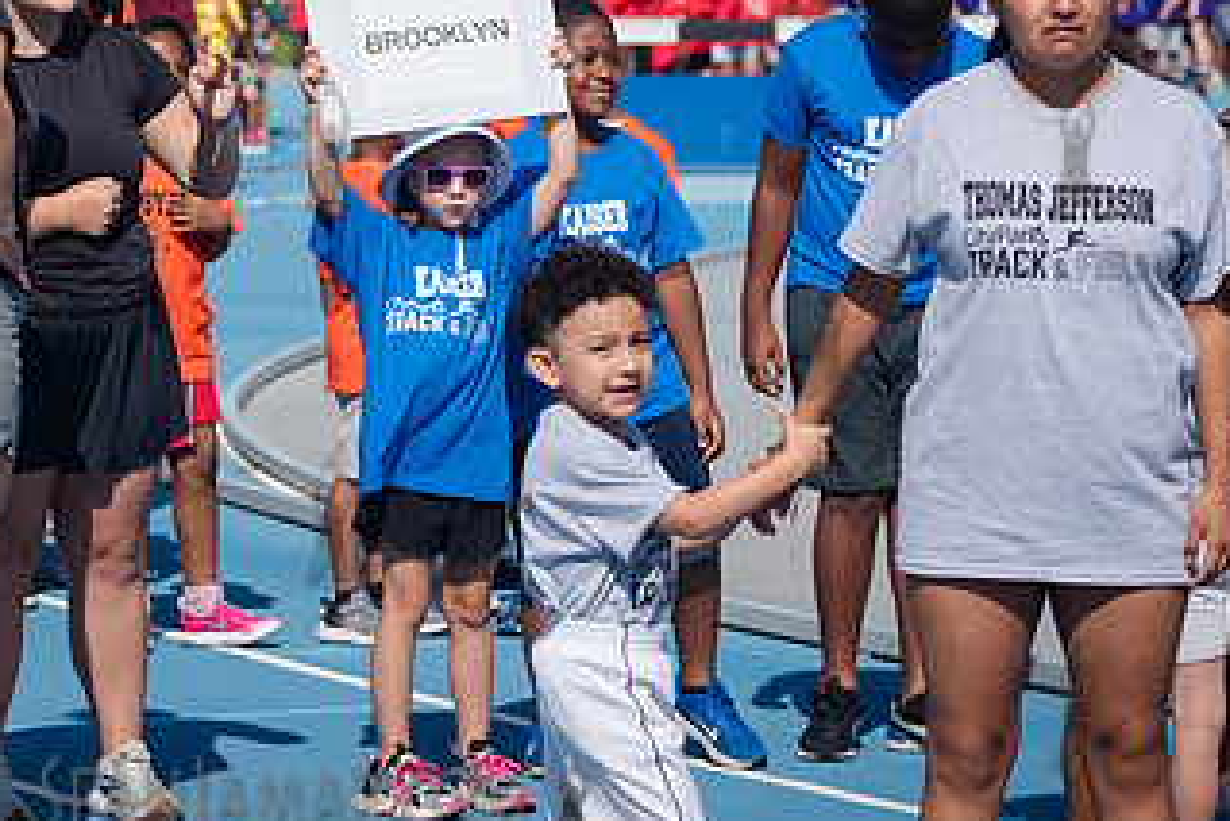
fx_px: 6563
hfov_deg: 10.7
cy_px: 145
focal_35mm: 192
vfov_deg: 7.1
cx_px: 328
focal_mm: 105
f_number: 5
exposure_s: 1/1600
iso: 200
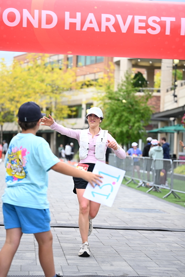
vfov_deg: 24.2
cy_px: 138
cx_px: 92
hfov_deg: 16.3
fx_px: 647
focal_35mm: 84
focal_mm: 84
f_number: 2.8
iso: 640
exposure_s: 1/2000
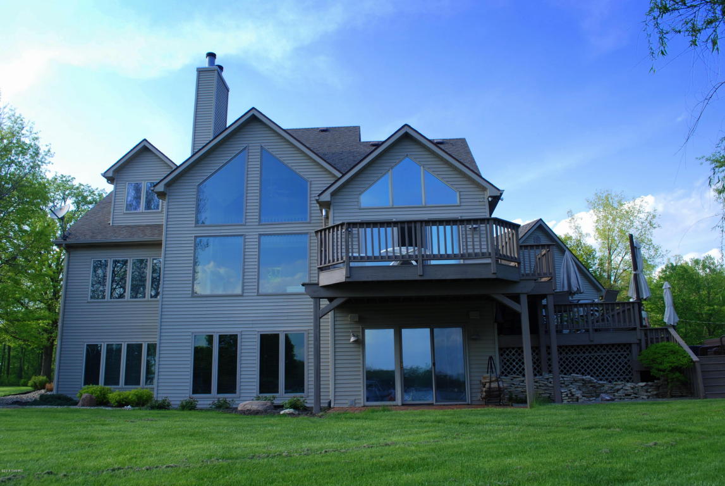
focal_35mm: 27
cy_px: 243
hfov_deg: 67.3
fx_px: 544
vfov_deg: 48.1
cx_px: 362
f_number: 5.6
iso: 100
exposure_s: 1/125
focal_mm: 18
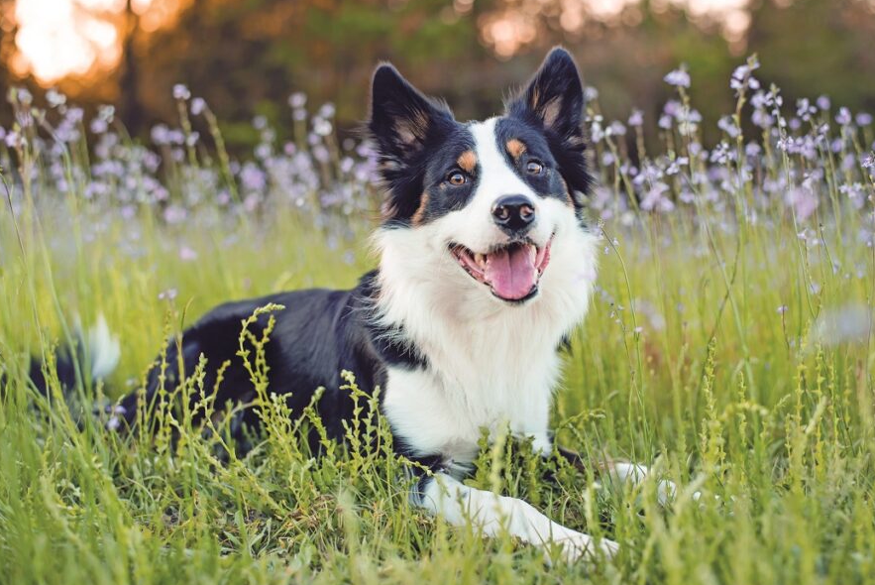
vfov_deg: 23.4
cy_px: 269
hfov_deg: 34.4
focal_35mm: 58
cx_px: 472
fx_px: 1411
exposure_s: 1/320
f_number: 2.5
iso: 220
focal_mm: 50
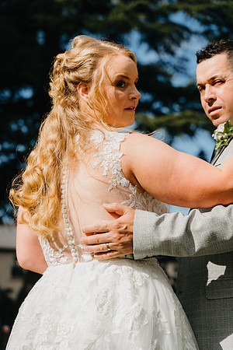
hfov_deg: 18.2
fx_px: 728
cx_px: 116
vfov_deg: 27.0
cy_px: 175
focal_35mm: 75
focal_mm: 75
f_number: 4.5
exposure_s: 1/640
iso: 125
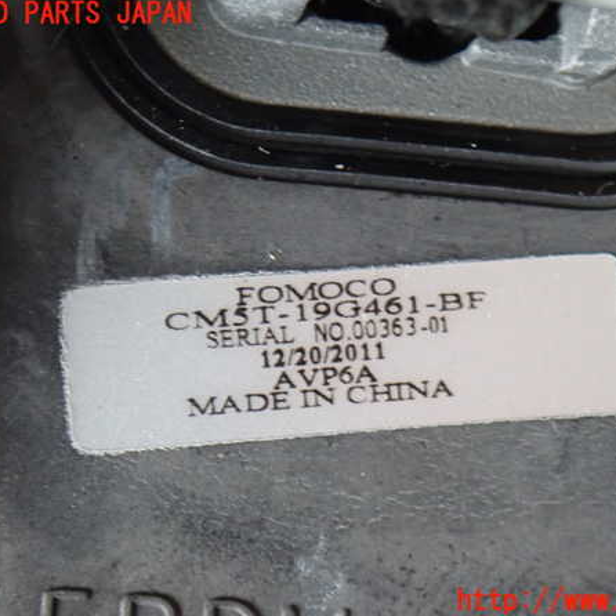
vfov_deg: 14.7
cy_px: 308
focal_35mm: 119
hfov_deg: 14.6
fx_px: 2396
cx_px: 355
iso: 800
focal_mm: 18
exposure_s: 1/25
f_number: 4.9
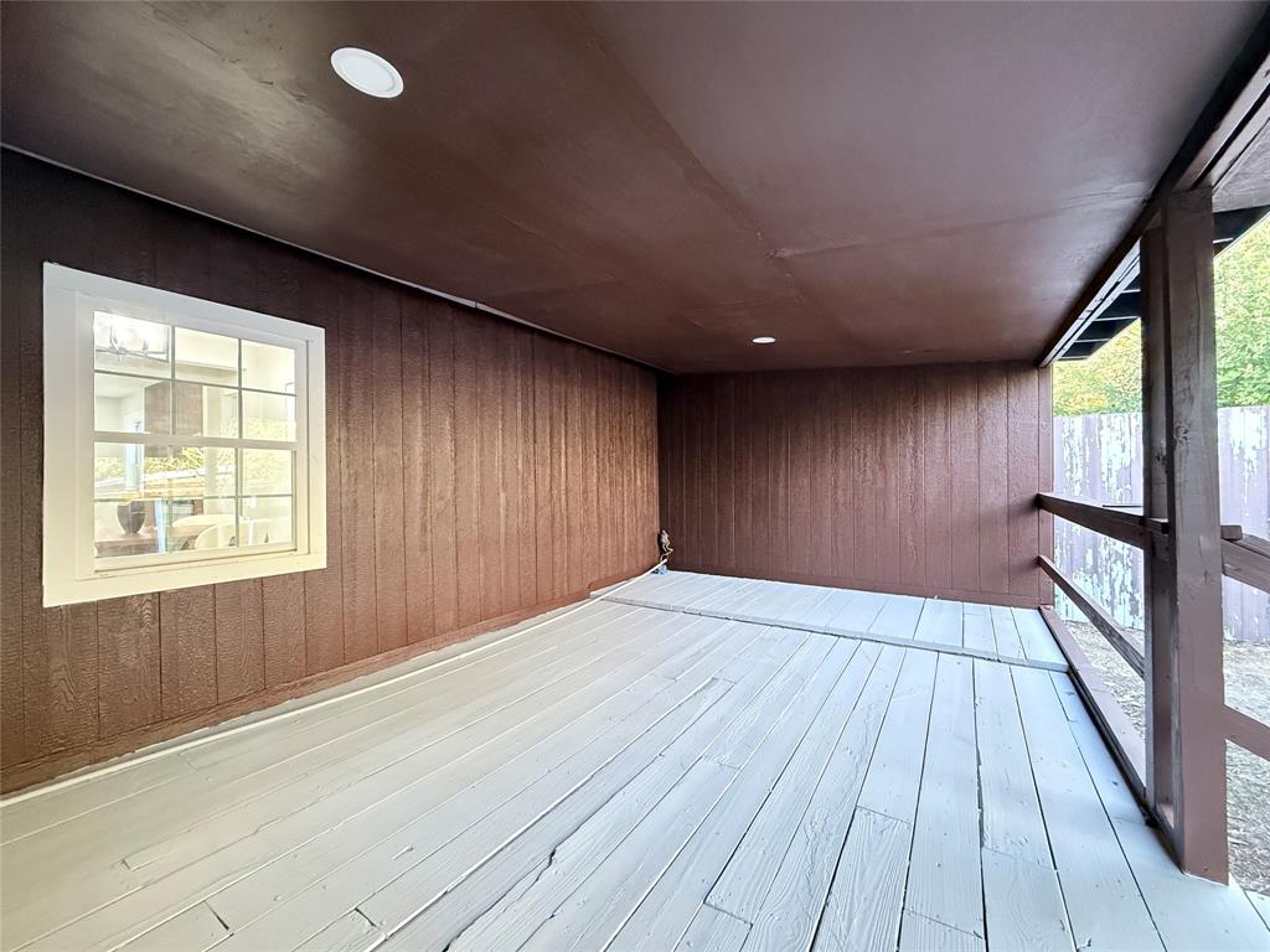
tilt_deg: +1.4
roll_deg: +0.8
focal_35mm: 14
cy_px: 476
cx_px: 635
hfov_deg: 102.1
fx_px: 514
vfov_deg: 85.7
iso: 800
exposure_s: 1/60
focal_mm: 2.22
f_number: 2.2
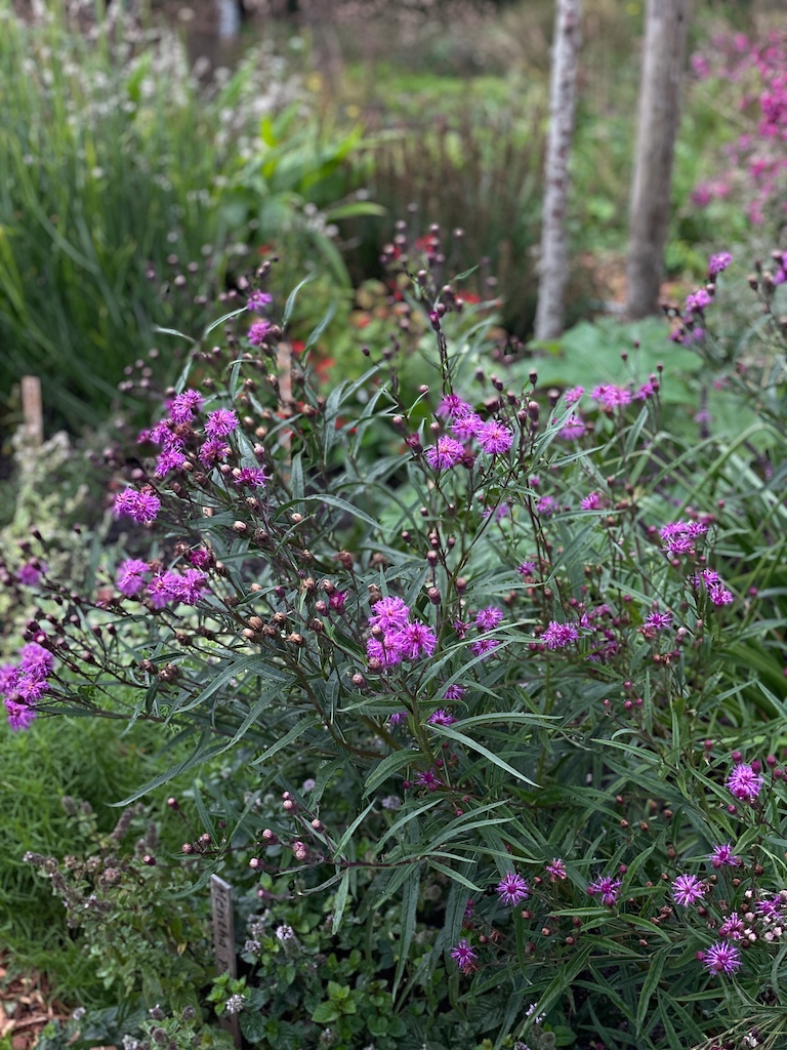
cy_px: 525
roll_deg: +0.1
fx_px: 1576
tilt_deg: -22.4
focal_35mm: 52
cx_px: 394
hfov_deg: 28.0
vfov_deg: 36.8
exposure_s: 1/122
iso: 80
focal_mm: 6
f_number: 2
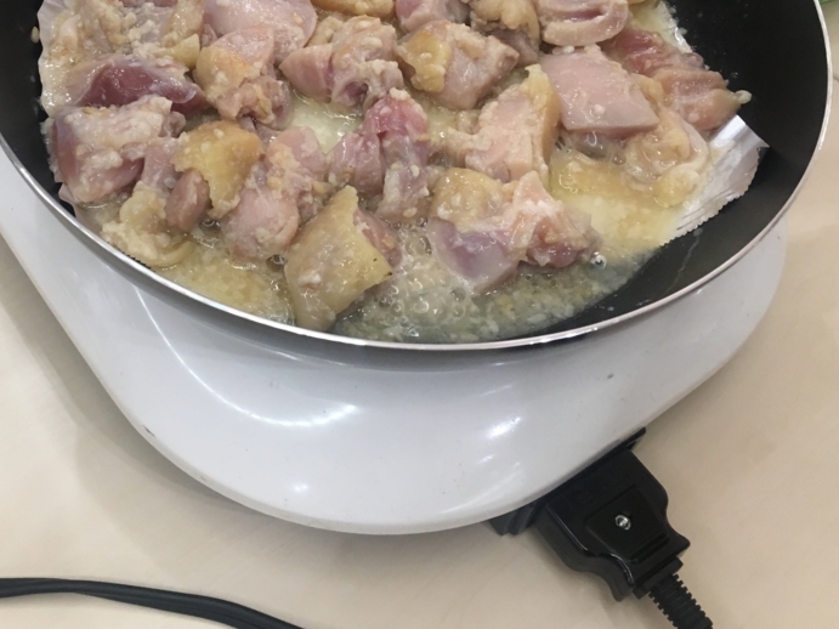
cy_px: 209
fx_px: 1042
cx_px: 289
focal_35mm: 43
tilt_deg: -52.1
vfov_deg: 33.3
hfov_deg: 43.3
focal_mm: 4.15
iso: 100
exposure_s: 1/30
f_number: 2.2
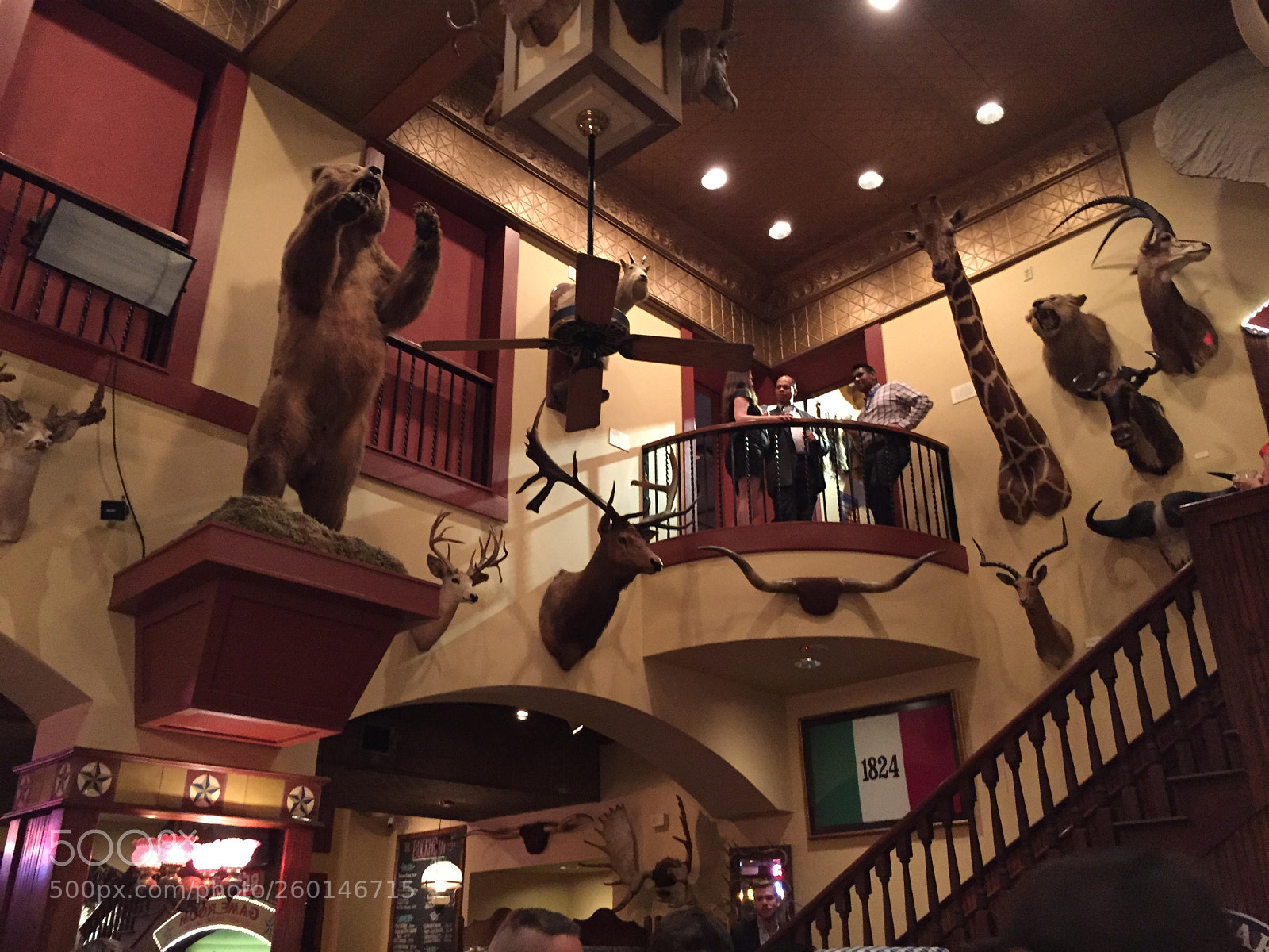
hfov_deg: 61.7
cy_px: 476
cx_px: 634
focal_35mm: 29
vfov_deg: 48.2
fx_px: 1063
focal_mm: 4.15
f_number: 2.2
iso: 320
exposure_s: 1/15
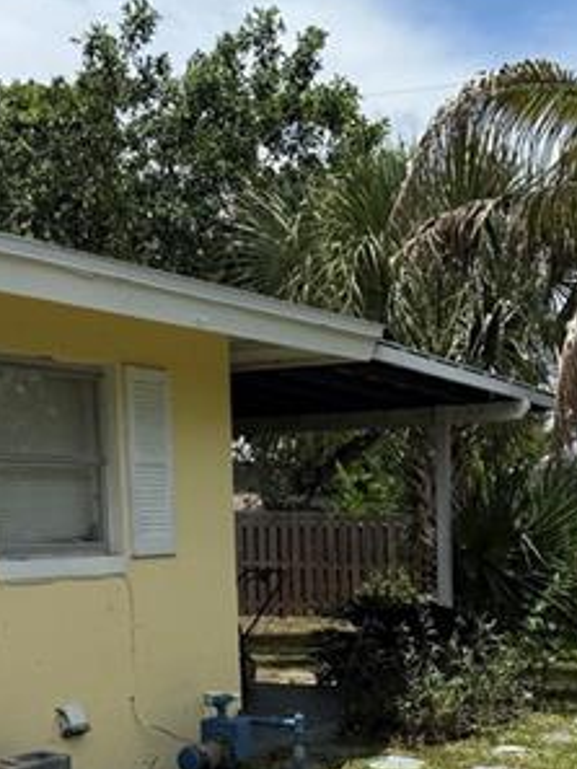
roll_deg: +0.9
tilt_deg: -7.8
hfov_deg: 23.5
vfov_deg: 30.0
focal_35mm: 62
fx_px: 1377
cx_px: 404
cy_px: 673
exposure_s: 1/4975
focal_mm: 6.76
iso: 80
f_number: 1.78
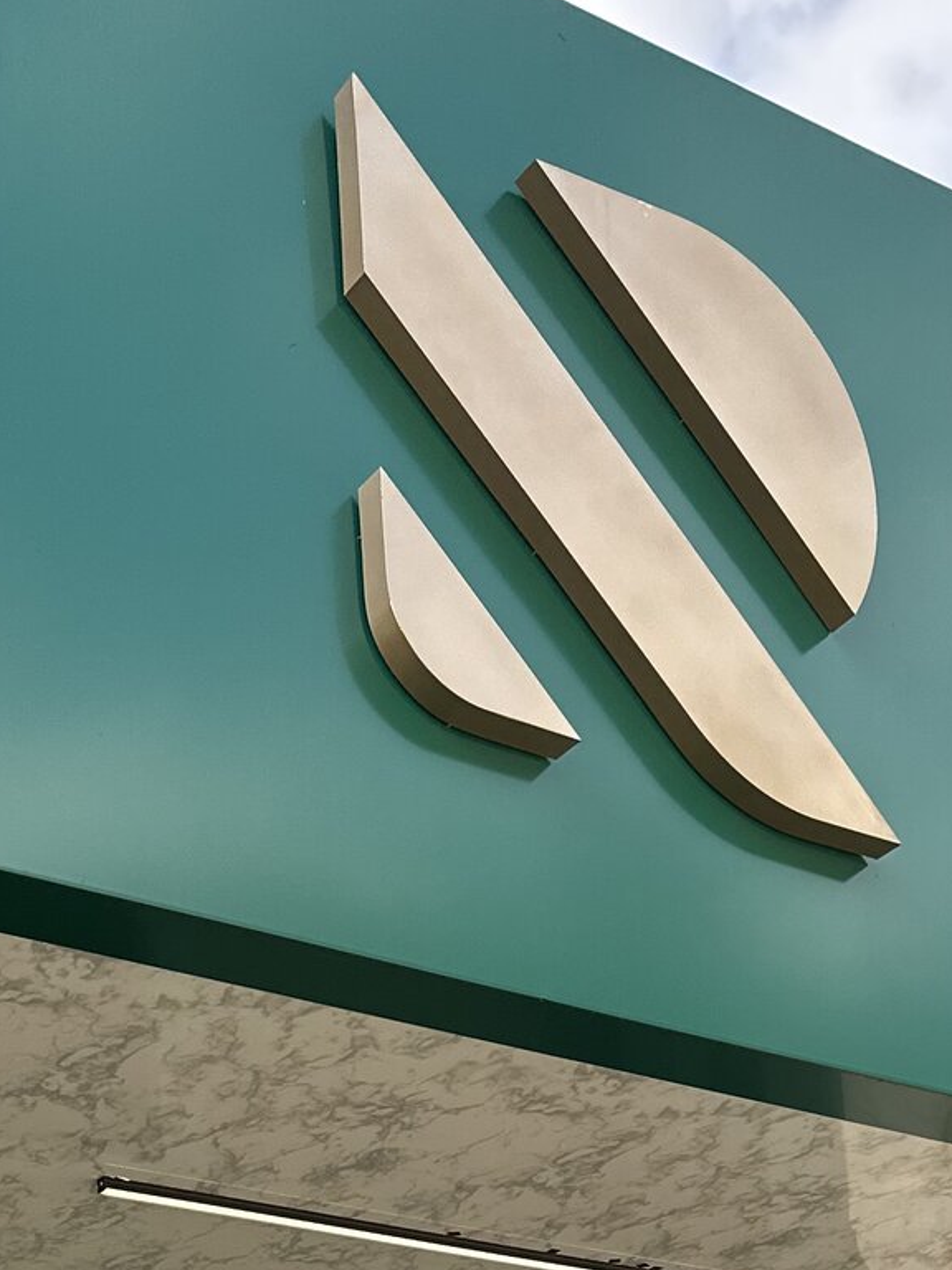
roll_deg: +3.8
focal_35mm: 75
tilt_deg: +6.9
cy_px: 1826
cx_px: 729
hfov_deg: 19.5
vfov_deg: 22.1
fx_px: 2750
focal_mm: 6.86
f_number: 1.78
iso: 80
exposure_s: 1/1339
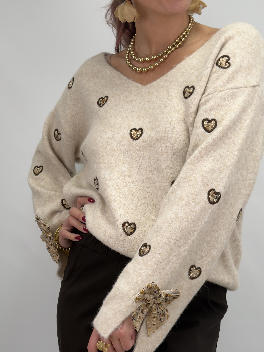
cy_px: 183
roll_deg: +0.2
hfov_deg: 49.6
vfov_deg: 63.4
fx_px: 285
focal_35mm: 28
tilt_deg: -9.7
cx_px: 152
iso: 50
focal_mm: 6.76
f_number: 1.78
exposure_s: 1/121
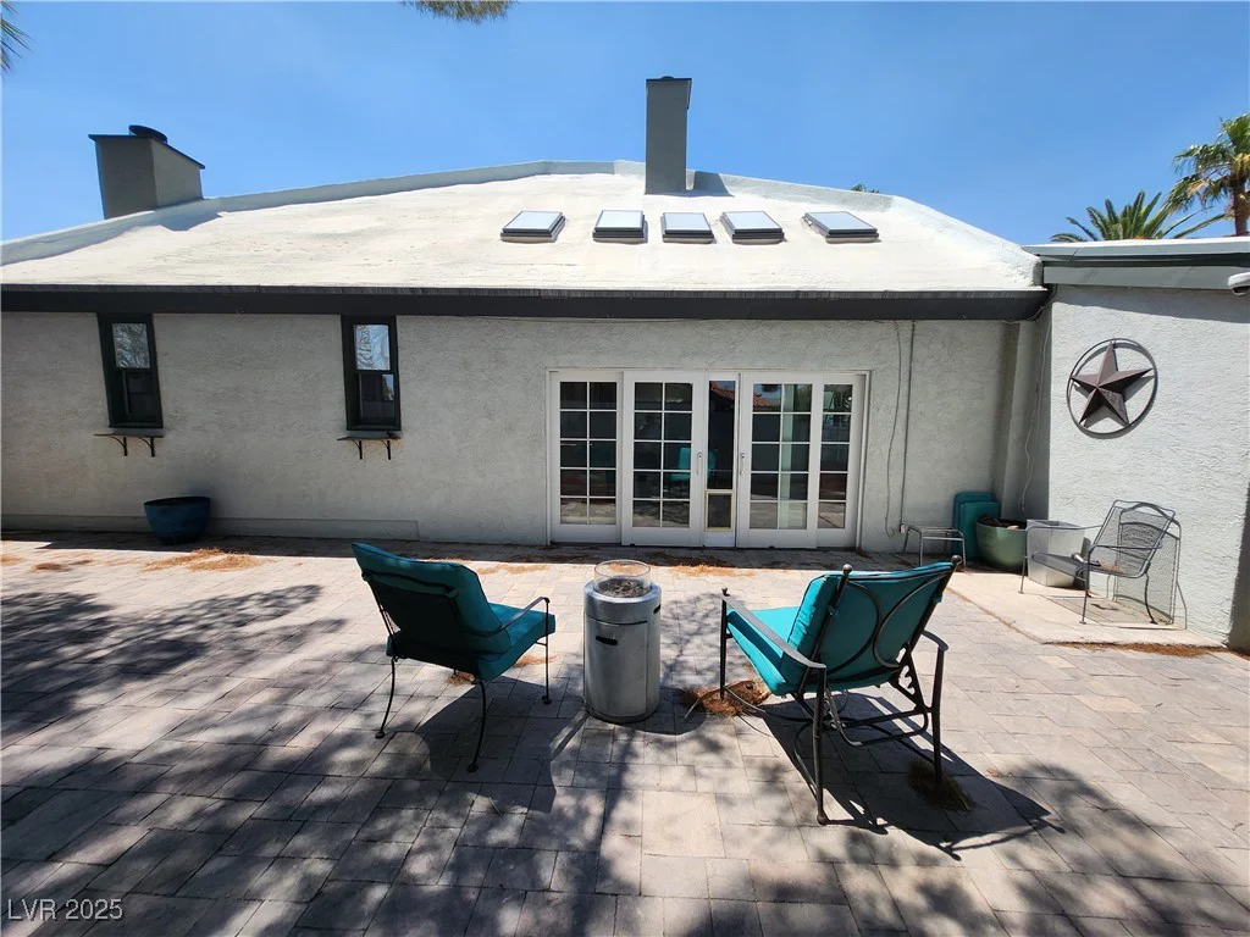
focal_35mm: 13
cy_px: 468
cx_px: 625
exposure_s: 1/1067
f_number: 2.2
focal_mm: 1.74
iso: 32
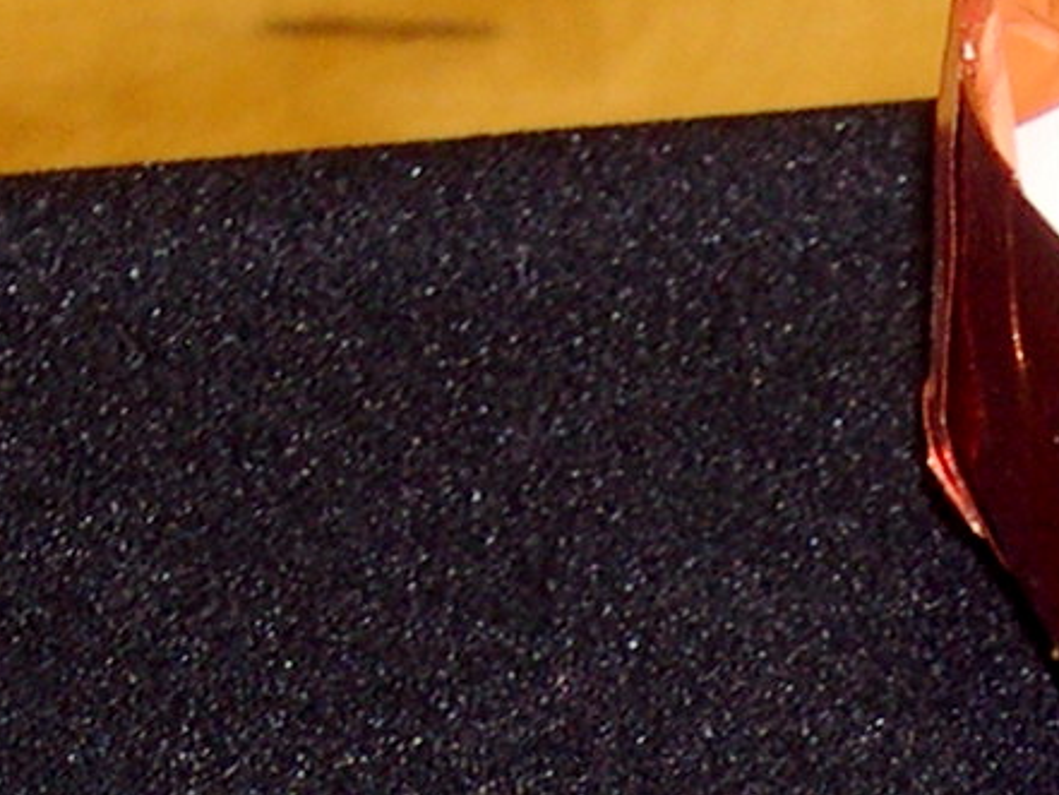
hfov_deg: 5.3
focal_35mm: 371
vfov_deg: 4.0
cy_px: 1688
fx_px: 11353
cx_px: 1498
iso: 100
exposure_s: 1/60
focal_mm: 15.3
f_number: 3.8
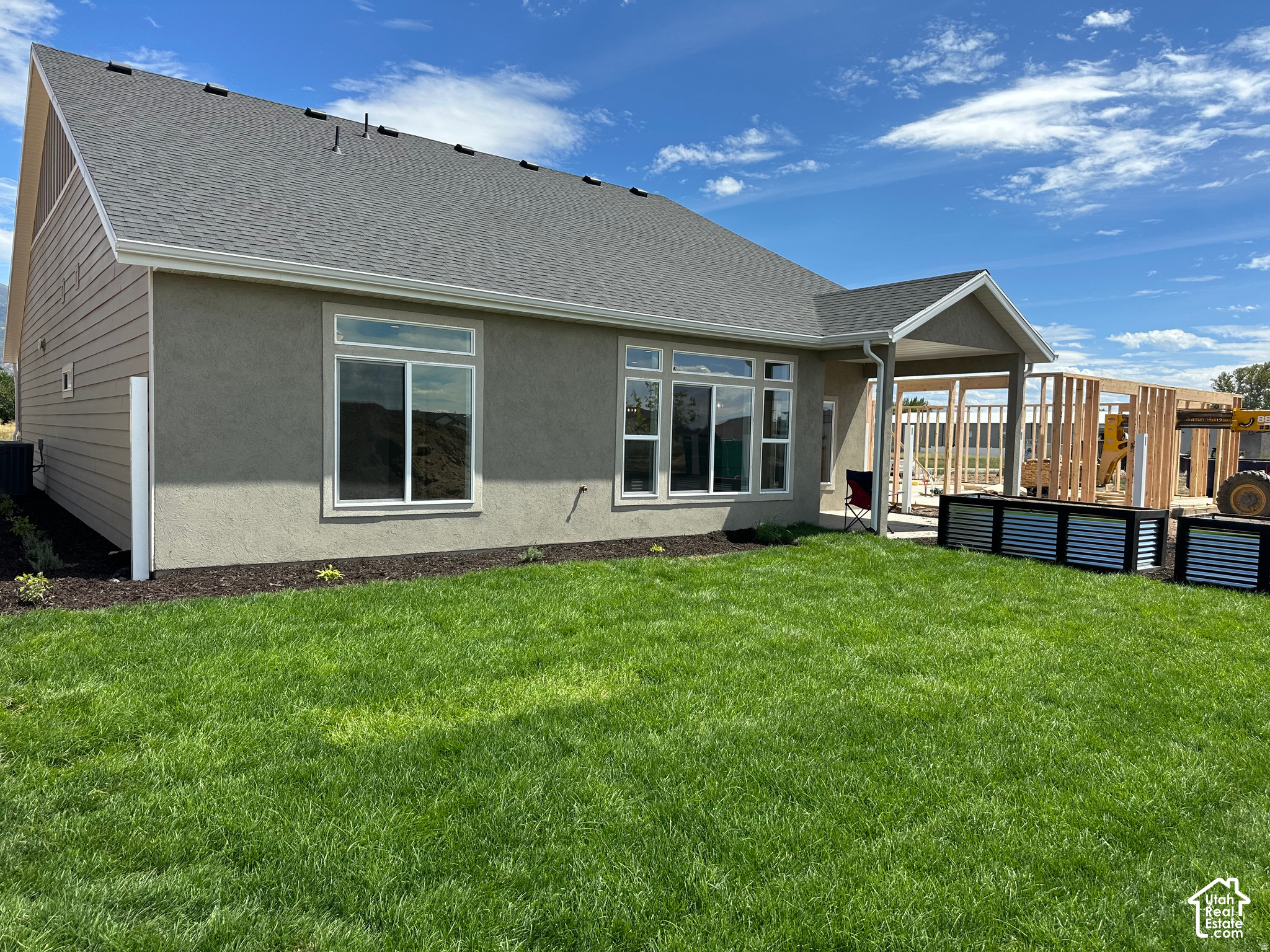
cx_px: 635
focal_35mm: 24
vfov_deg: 56.8
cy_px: 476
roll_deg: -1.2
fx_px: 881
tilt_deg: -3.9
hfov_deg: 71.6
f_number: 1.78
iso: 80
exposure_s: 1/3861
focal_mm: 6.86
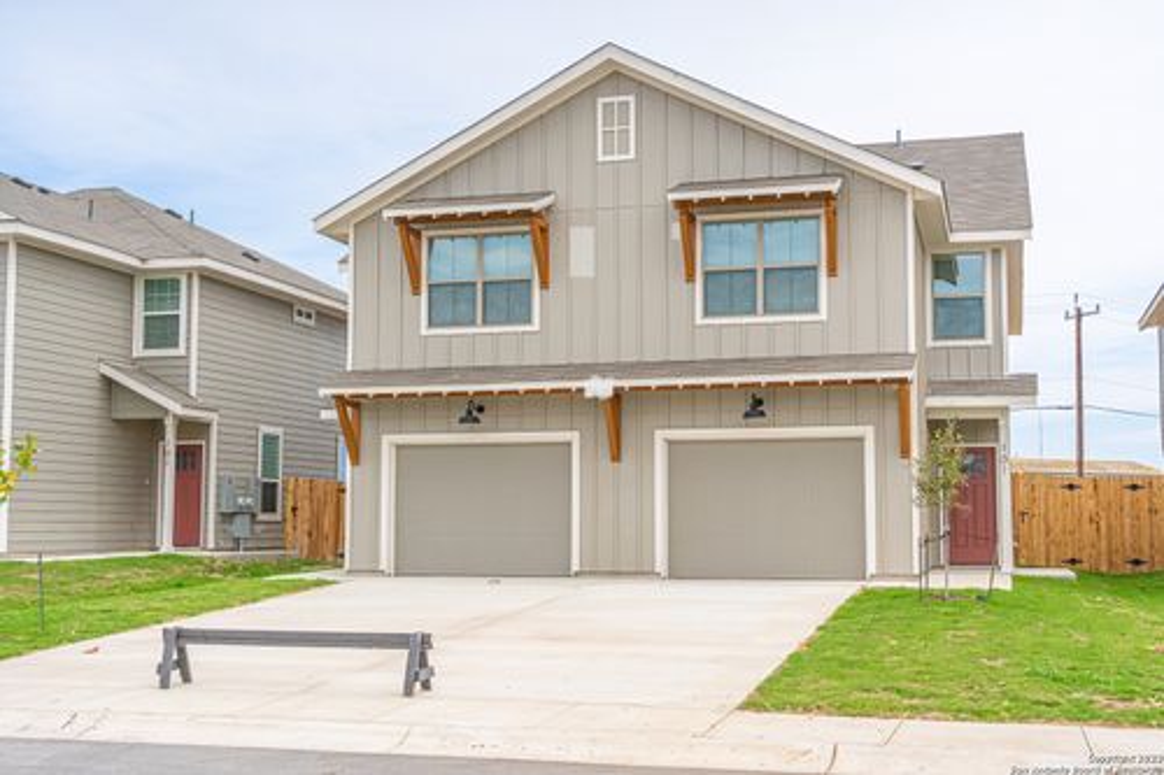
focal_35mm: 43
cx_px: 582
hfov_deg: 45.4
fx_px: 1390
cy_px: 388
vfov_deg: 31.2
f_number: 4.5
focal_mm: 43
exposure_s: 1/5000
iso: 800
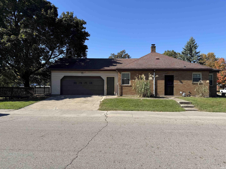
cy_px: 84
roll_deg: -0.6
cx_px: 113
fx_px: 157
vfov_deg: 56.8
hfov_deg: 71.6
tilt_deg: +1.0
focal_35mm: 24
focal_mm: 6.76
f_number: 1.78
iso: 80
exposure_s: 1/3413
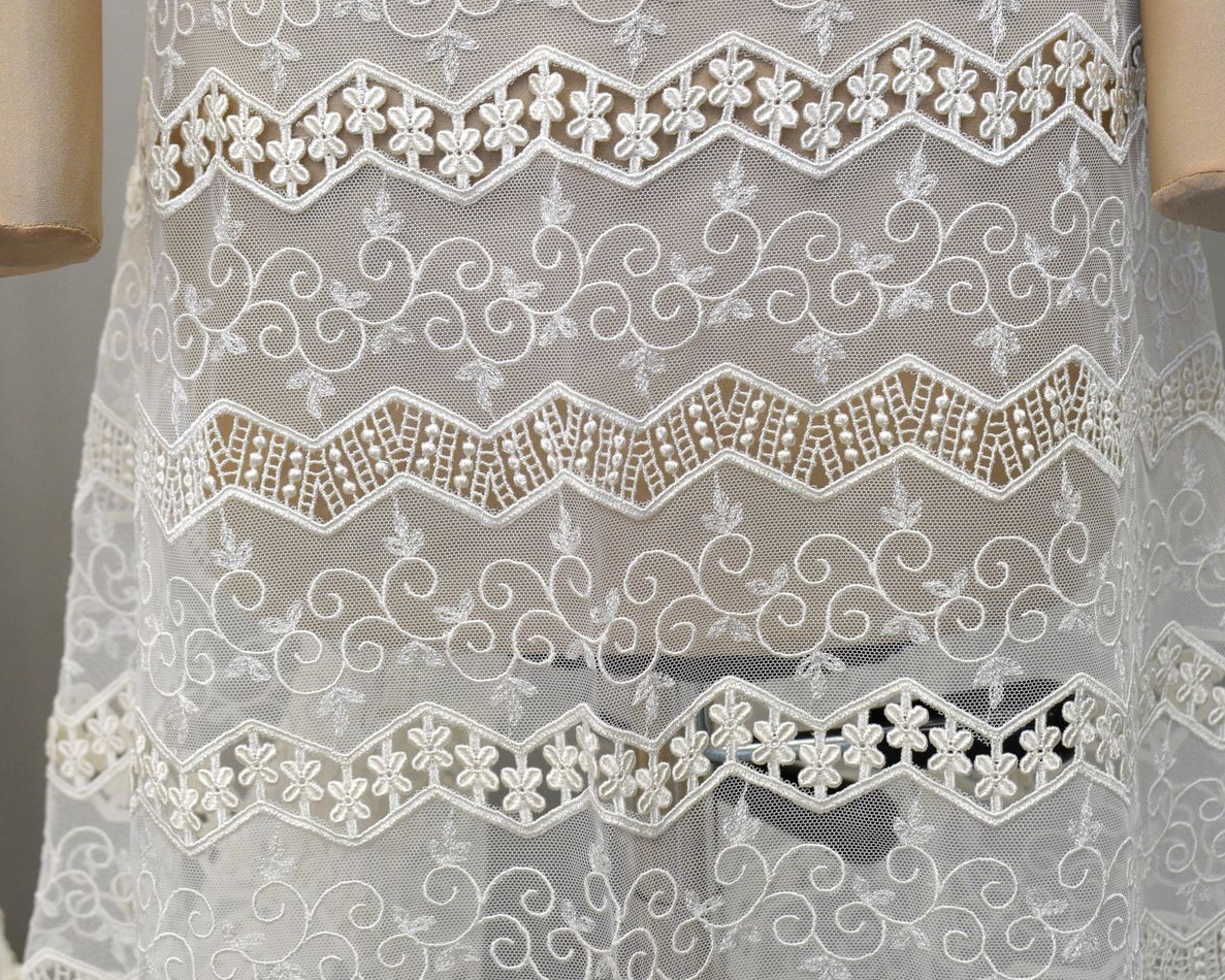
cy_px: 265
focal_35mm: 75
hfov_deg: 25.5
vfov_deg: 20.4
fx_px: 2709
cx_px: 607
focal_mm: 35
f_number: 4.5
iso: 400
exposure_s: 1/80
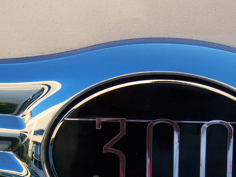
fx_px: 675
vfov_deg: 14.8
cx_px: 158
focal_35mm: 99
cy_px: 159
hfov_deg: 19.8
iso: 80
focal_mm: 7.5
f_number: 2.8
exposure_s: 1/250
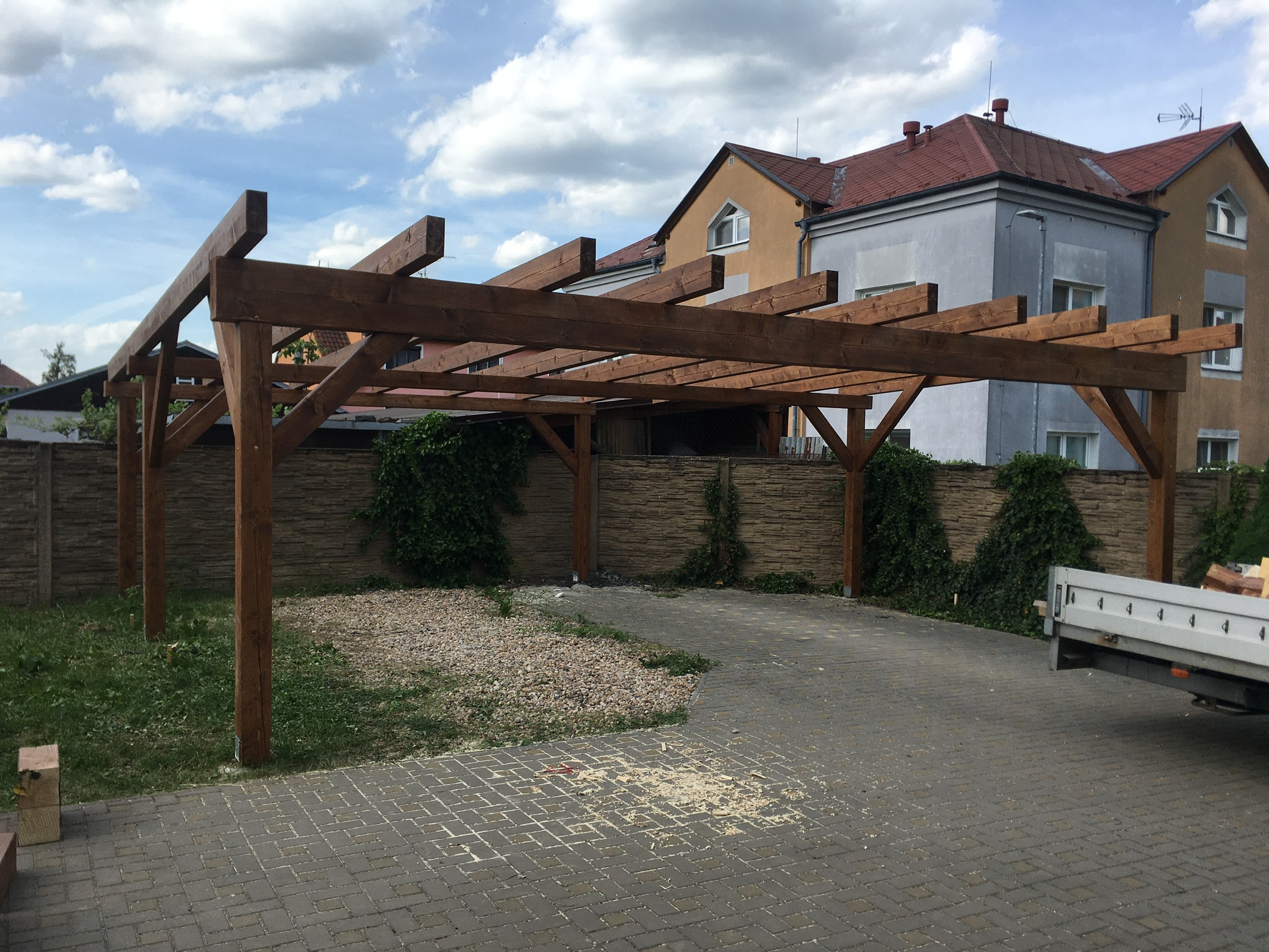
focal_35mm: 29
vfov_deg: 48.2
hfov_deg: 61.7
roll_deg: -1.7
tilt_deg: -0.3
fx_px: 1063
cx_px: 634
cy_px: 476
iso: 25
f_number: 2.2
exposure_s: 1/1304
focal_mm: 4.15
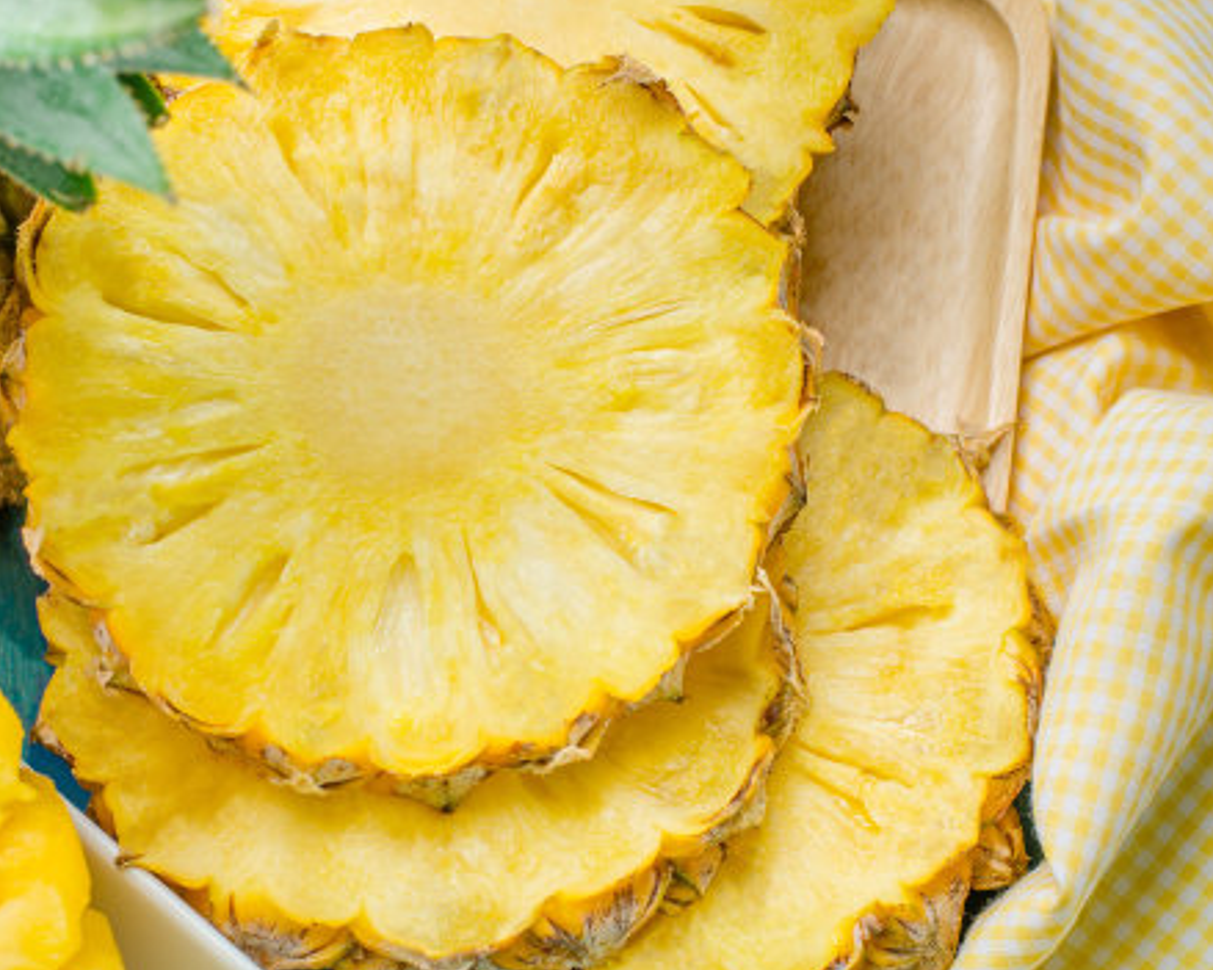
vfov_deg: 15.7
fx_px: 3517
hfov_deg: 19.5
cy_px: 482
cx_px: 373
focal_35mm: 98
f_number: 8
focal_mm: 50
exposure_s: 1/60
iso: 100
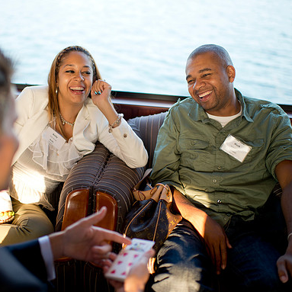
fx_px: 429
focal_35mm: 45
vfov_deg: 37.6
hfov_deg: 37.4
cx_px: 115
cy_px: 146
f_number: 1.4
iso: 100
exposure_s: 1/160
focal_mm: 35
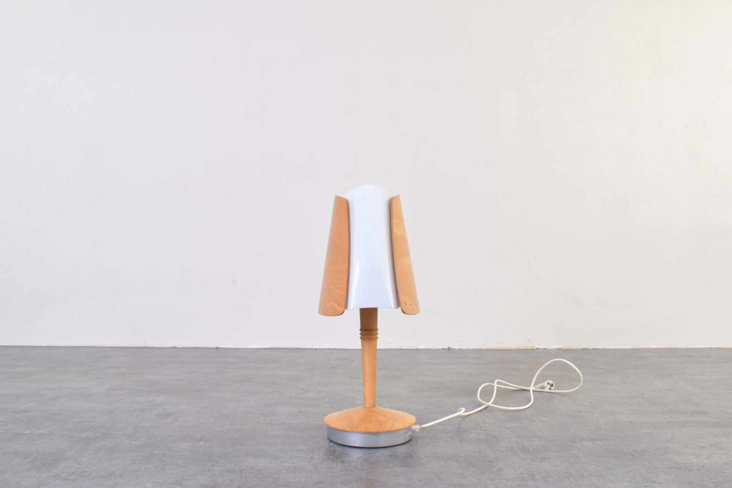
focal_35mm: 36
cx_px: 366
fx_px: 732
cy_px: 244
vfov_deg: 36.9
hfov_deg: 53.1
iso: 100
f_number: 18
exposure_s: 1.6
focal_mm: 24
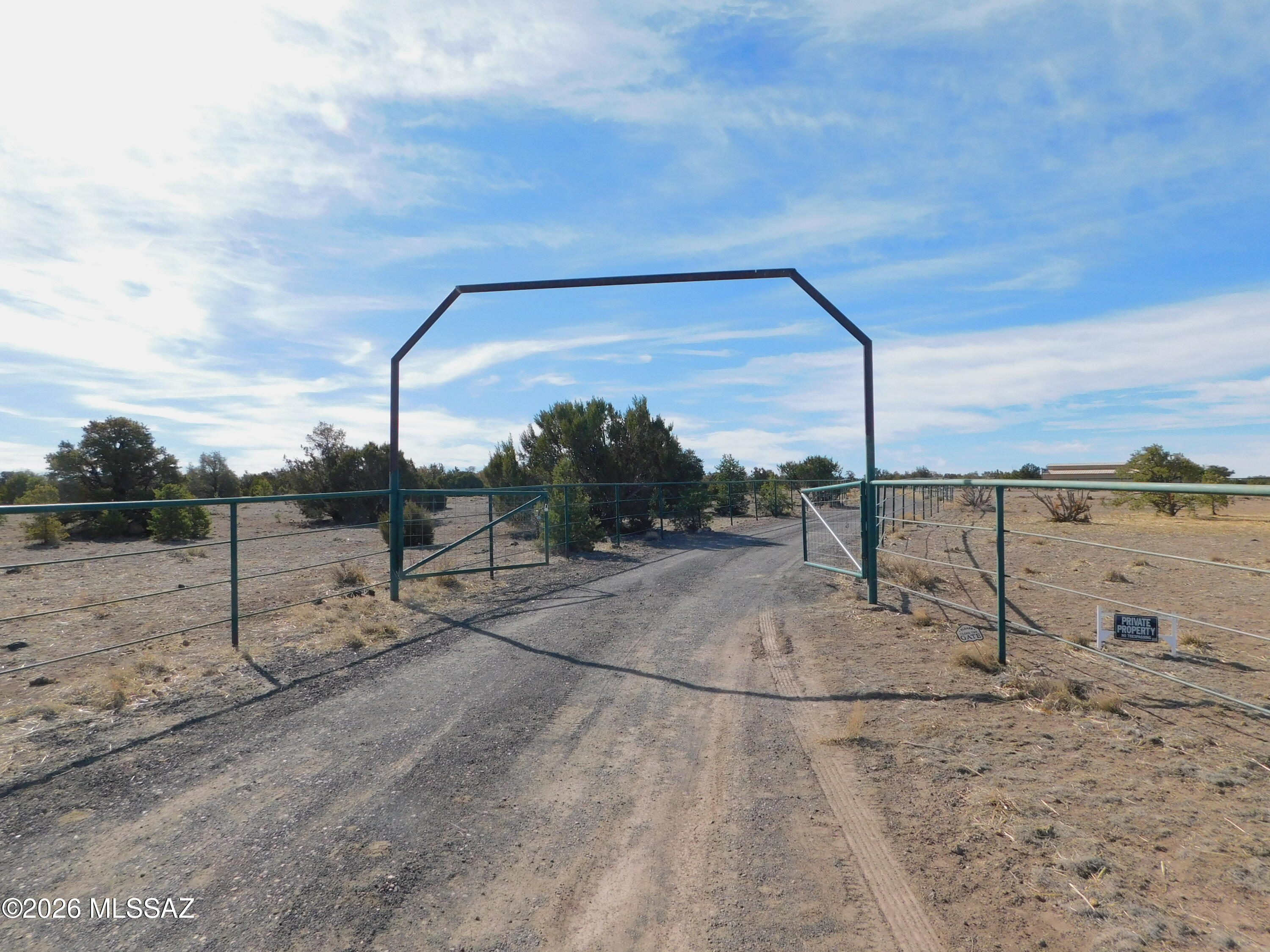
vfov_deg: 58.9
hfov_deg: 73.9
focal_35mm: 23
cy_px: 476
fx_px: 844
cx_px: 635
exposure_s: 1/500
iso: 125
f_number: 6
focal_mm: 4
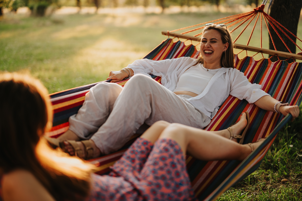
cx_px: 151
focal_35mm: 50
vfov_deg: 27.0
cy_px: 100
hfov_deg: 39.6
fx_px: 419
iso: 100
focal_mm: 50
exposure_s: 1/640
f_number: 1.2
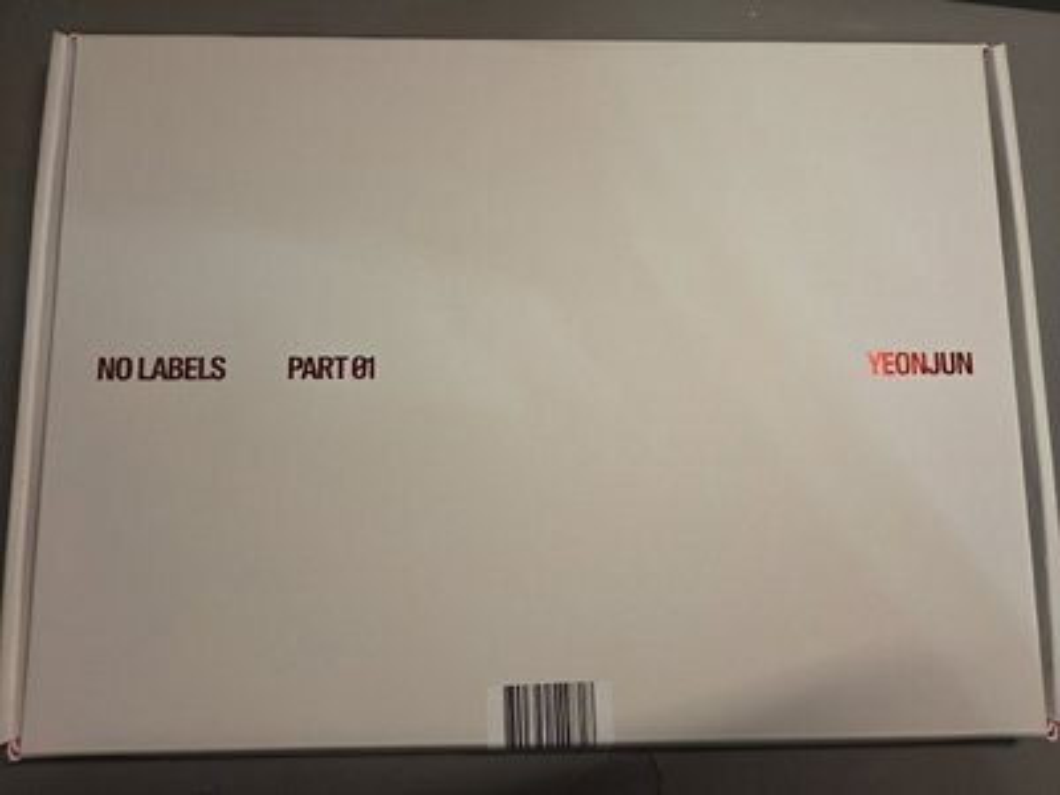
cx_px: 530
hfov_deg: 73.9
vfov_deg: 58.9
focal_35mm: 23
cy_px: 398
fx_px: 704
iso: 50
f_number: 1.8
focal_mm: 5.4
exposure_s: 1/120
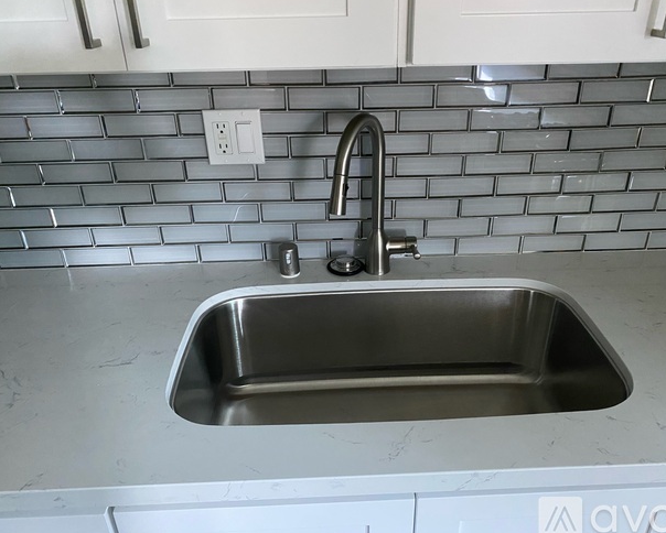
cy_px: 265
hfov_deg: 62.1
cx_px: 349
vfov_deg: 51.6
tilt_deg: -26.8
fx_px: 552
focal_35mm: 28
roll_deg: +0.0
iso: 500
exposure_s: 1/40
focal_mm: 4.25
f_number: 1.8
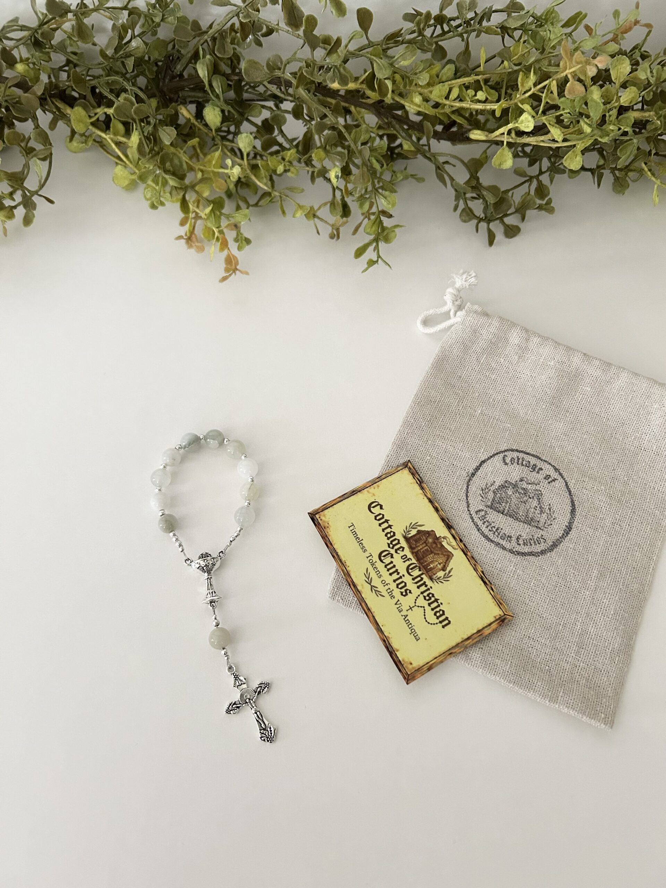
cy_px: 444
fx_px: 667
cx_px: 333
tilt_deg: -67.1
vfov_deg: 67.3
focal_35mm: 26
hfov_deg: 53.1
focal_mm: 5.7
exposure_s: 1/60
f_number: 1.5
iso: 400
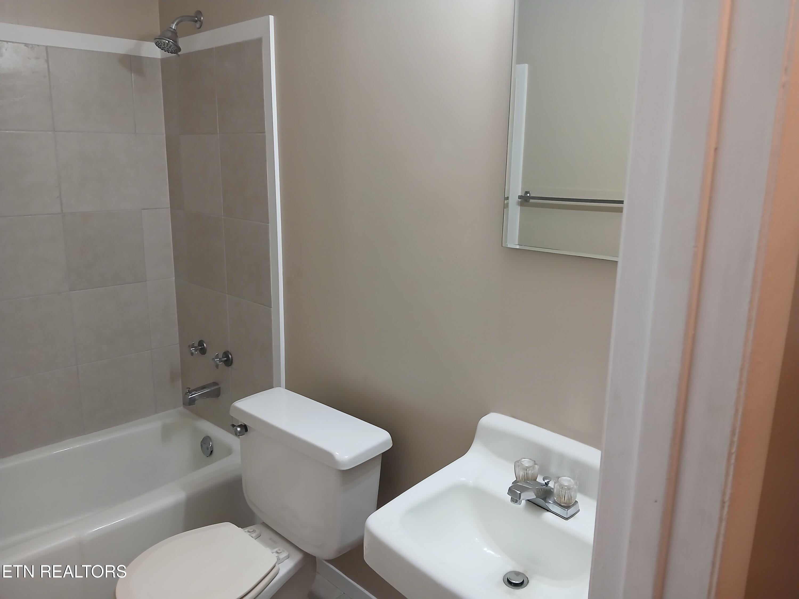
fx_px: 600
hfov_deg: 67.3
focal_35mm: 26
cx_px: 400
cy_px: 300
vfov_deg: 53.1
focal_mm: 3.98
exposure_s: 1/60
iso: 250
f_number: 1.8
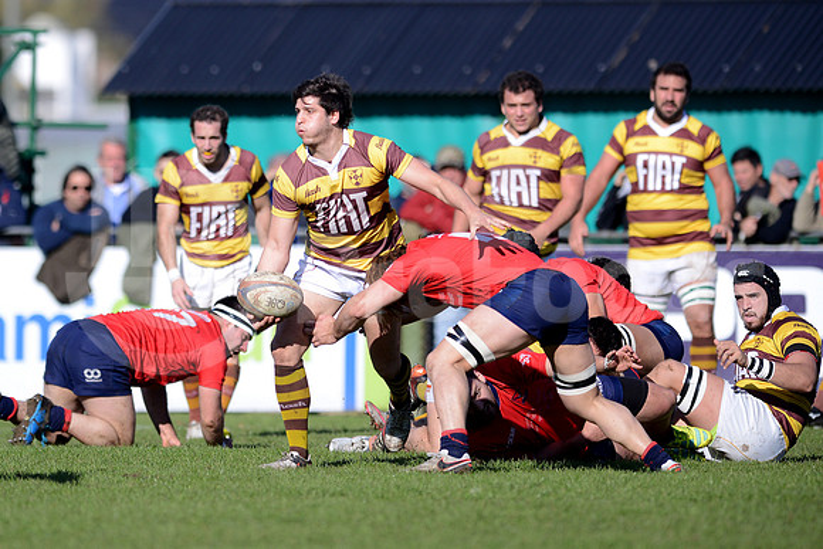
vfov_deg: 3.3
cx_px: 412
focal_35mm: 420
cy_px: 274
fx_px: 9603
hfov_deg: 4.9
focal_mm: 420
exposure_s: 1/3200
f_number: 4
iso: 400
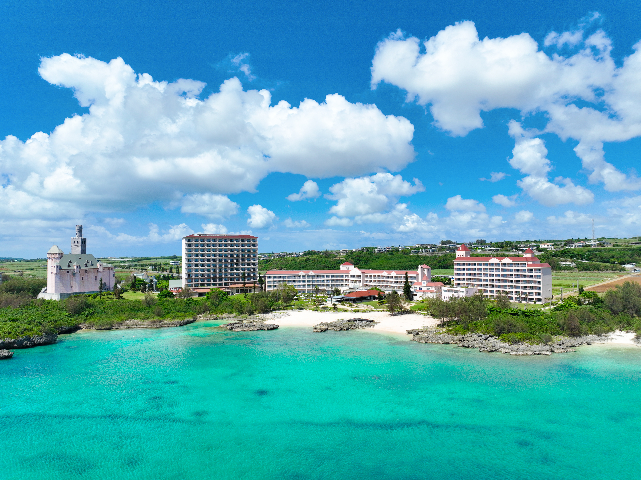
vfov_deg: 56.8
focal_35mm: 24
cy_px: 240
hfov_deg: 71.6
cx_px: 320
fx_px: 444
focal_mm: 12.29
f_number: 2.8
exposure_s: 1/2500
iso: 100
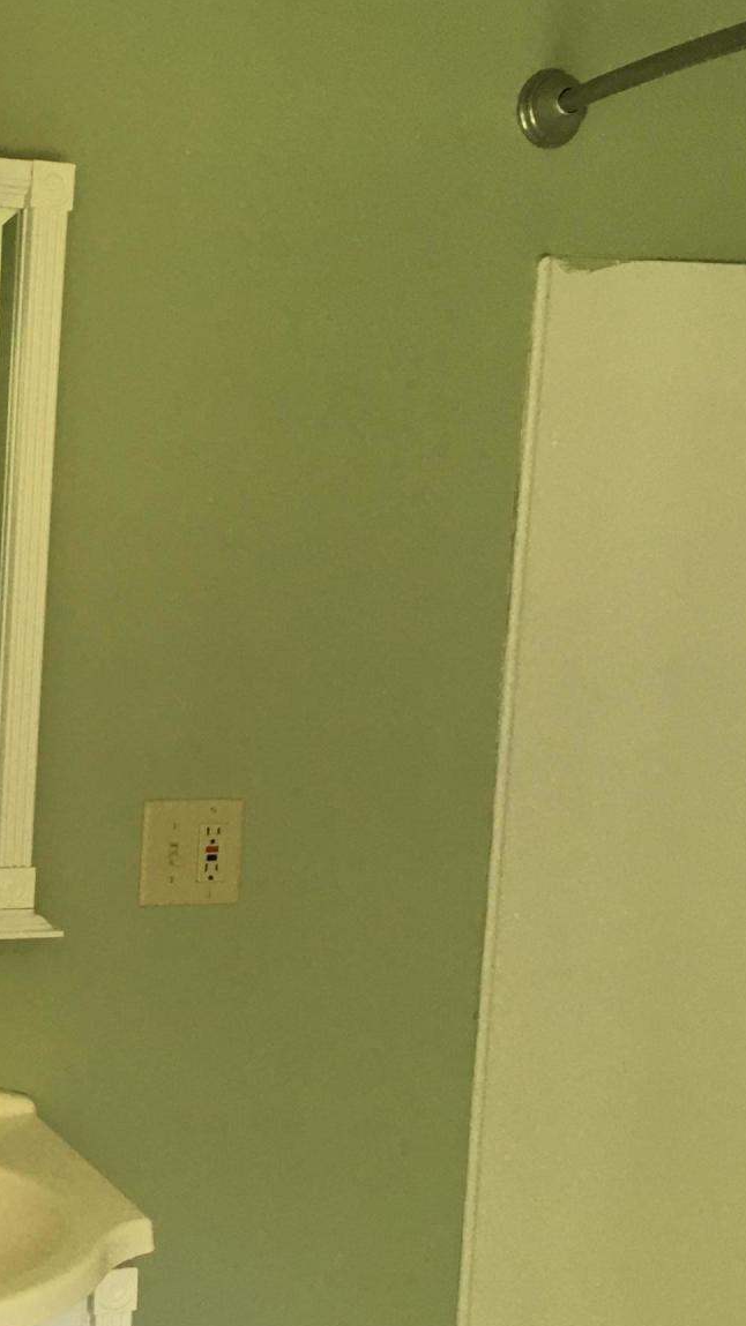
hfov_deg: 20.8
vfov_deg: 37.6
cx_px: -61
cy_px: 836
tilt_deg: -13.1
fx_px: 1935
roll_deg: -0.1
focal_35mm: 55
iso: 64
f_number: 2.2
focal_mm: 4.15
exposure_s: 1/30
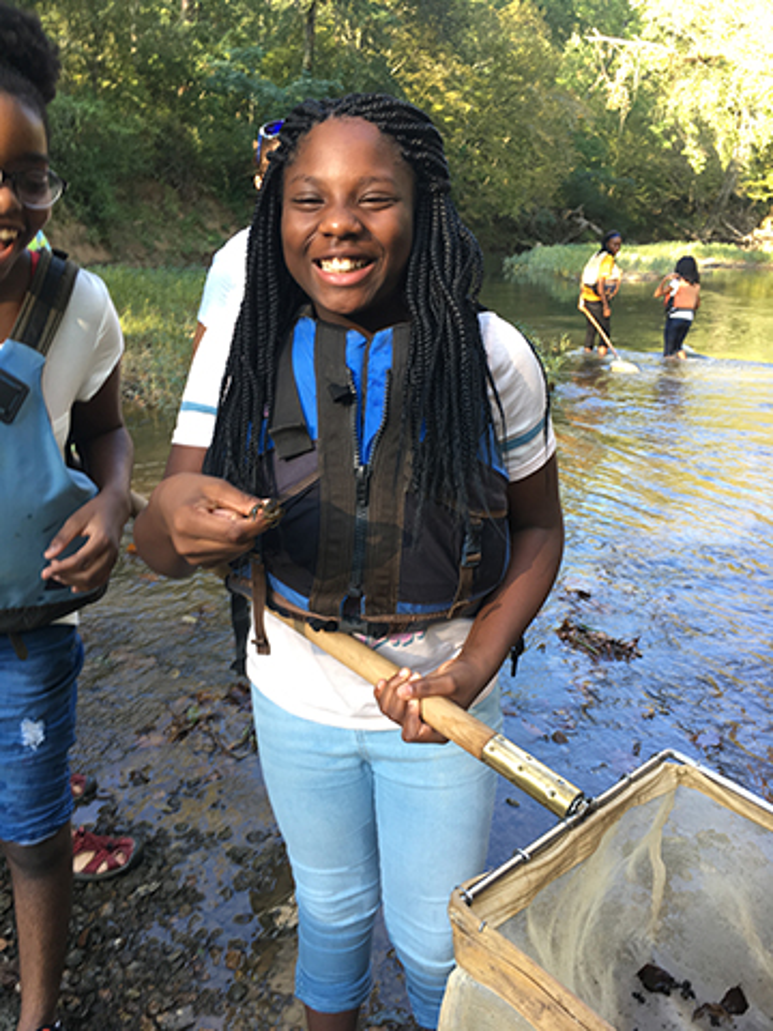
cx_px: 386
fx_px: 863
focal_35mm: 29
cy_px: 516
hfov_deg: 48.2
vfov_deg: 61.7
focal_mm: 4.15
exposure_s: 1/60
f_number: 2.2
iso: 32
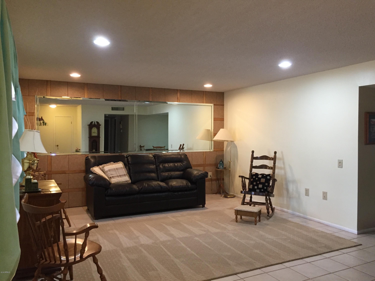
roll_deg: -2.1
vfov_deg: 48.2
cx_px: 188
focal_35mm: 29
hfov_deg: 61.7
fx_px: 314
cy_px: 140
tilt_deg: -1.5
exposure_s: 1/30
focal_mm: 4.15
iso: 125
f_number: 2.2
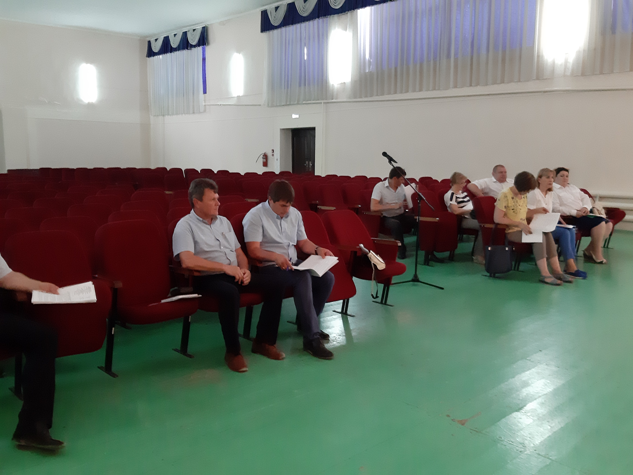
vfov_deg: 51.4
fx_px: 494
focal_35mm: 27
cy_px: 238
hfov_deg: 65.3
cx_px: 316
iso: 640
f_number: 1.7
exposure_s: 1/25
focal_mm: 3.93
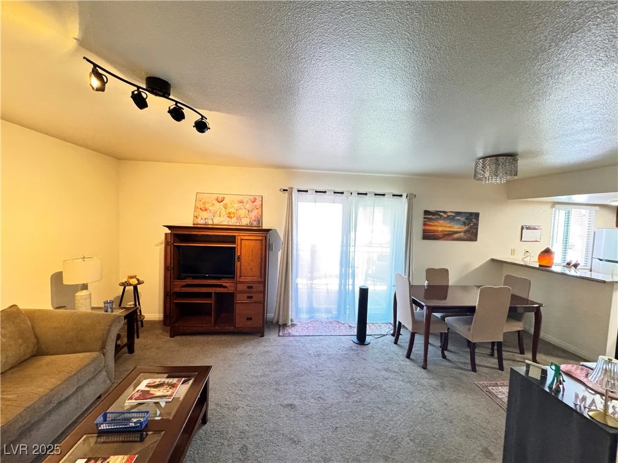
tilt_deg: -2.5
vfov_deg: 85.7
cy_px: 232
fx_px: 250
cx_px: 309
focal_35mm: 14
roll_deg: -2.4
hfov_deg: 102.1
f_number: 2.2
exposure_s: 1/60
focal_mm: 2.22
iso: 800
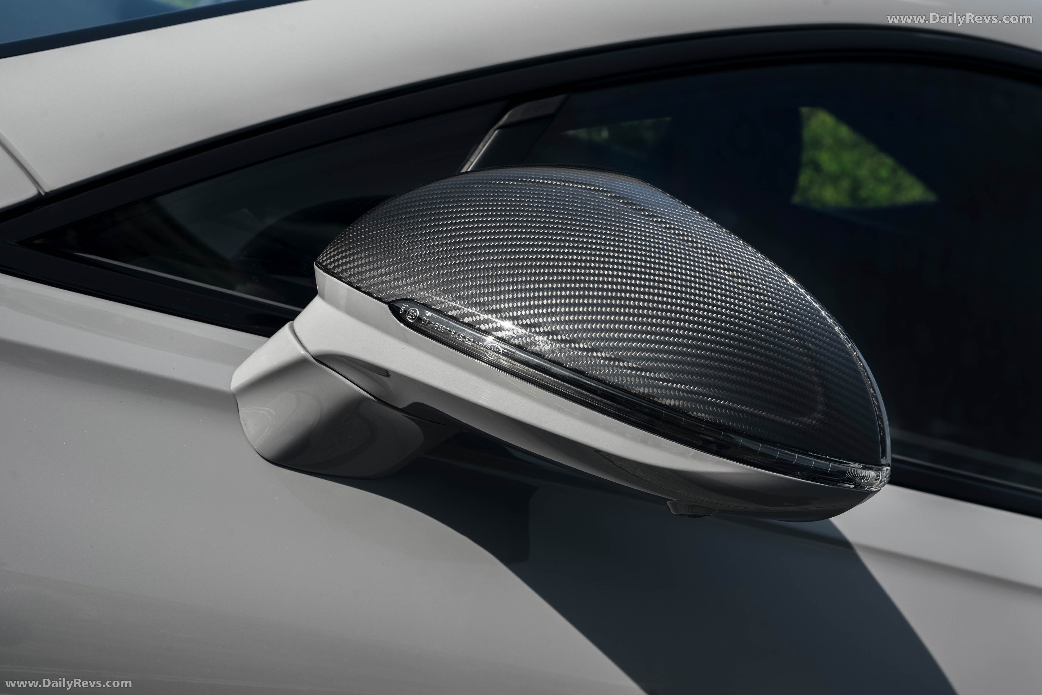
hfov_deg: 40.3
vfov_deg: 27.5
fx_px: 1418
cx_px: 521
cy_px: 348
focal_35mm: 49
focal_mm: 49
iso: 50
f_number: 9
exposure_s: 1/125
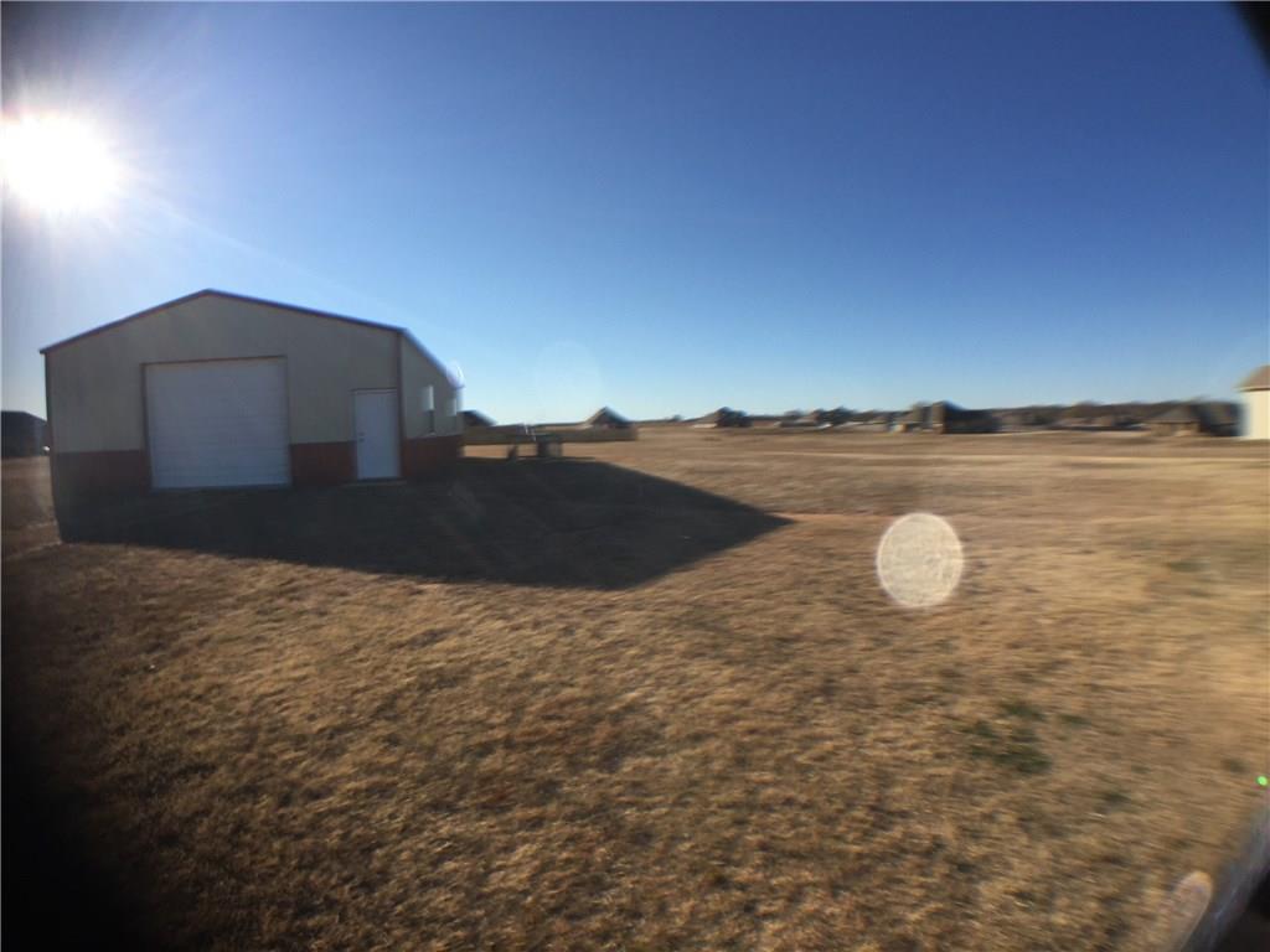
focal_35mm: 29
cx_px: 635
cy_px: 476
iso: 32
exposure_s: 1/2083
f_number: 2.2
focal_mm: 4.15
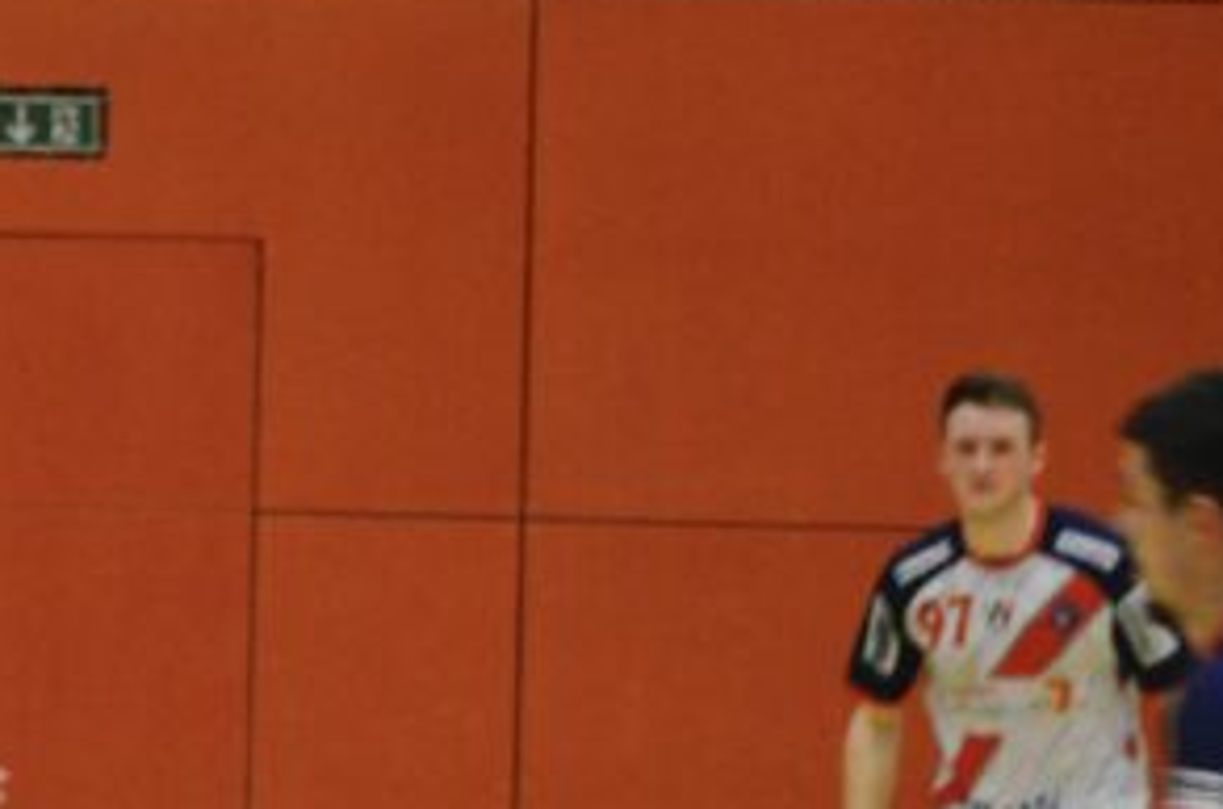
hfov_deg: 7.0
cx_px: -892
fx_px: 9817
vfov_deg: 4.7
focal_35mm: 290
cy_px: 822
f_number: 4
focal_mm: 55
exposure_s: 1/80
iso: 1600
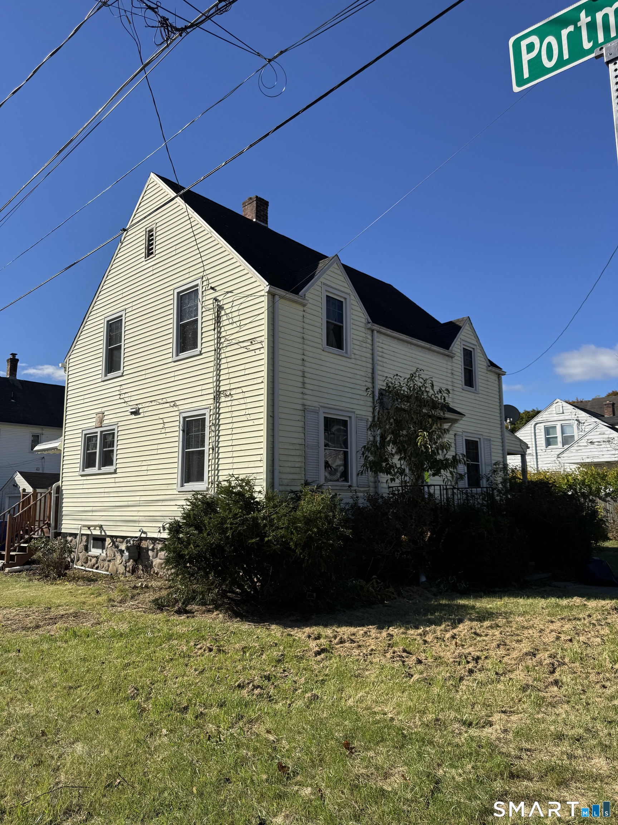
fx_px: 571
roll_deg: +0.7
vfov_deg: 71.6
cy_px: 412
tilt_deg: +9.0
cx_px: 309
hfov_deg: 56.8
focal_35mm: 24
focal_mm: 6.76
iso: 80
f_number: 1.78
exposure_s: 1/5348
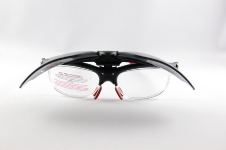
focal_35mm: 52
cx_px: 113
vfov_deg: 25.7
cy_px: 75
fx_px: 329
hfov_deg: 37.9
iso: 1600
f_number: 8
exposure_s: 1/125
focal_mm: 35
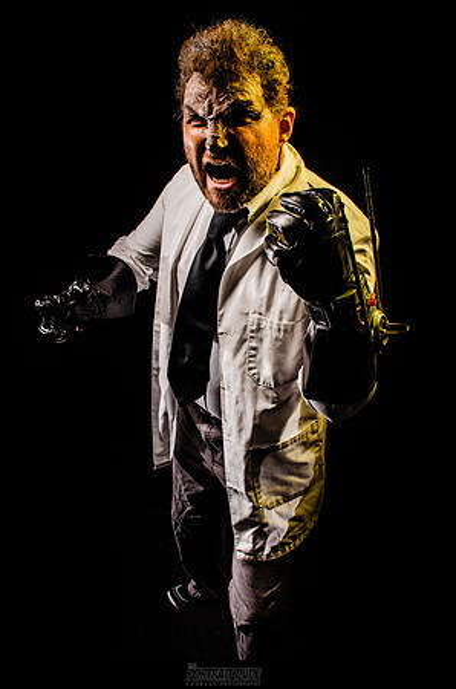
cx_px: 228
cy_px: 344
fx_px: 515
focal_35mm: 27
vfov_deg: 67.5
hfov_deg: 47.7
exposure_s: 1/250
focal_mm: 18
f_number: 11
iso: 200
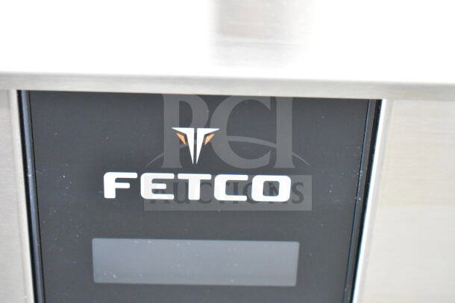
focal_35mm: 72
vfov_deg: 18.9
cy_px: 152
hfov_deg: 28.1
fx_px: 910
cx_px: 228
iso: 12800
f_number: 5.3
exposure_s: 1/80
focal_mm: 48
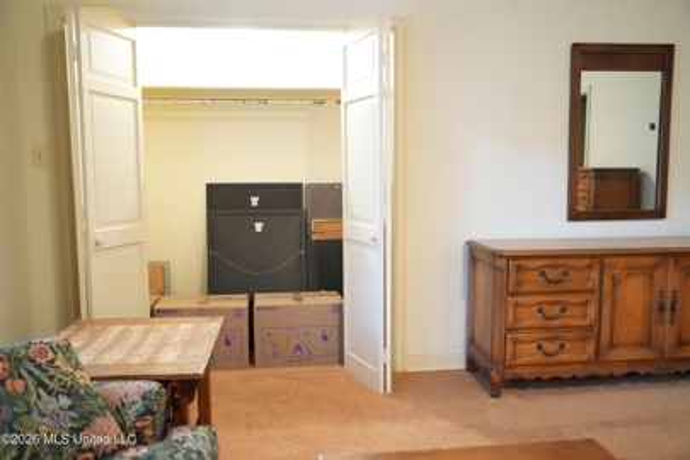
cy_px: 230
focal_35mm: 29
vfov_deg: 45.0
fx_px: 556
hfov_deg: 63.7
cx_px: 345
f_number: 2.8
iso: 8000
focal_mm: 29
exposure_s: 1/60
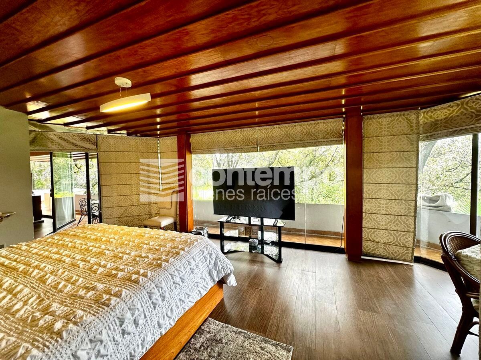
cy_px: 180
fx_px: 195
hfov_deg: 102.1
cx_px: 240
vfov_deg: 85.7
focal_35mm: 14
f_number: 2.2
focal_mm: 2.22
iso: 160
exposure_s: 1/120
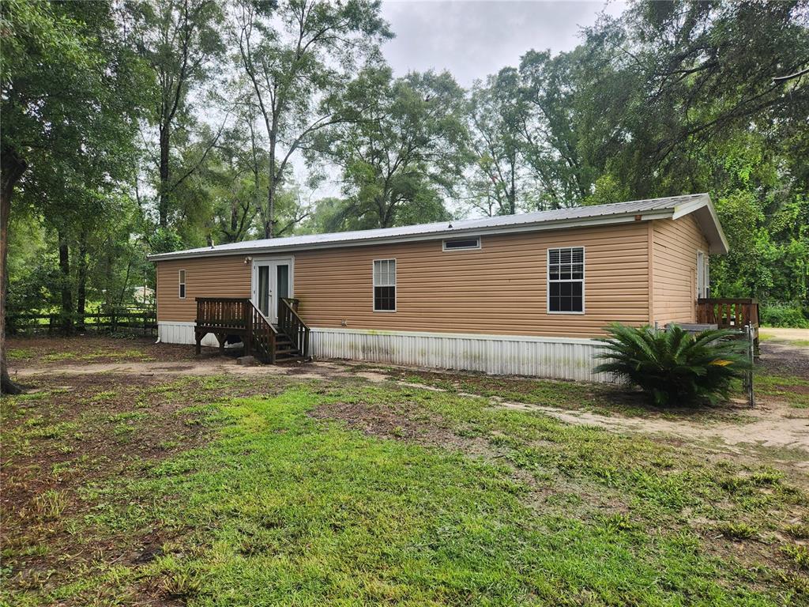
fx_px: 538
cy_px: 304
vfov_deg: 58.9
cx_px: 404
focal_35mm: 23
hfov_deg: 73.9
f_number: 1.8
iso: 20
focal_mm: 5.4
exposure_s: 1/180
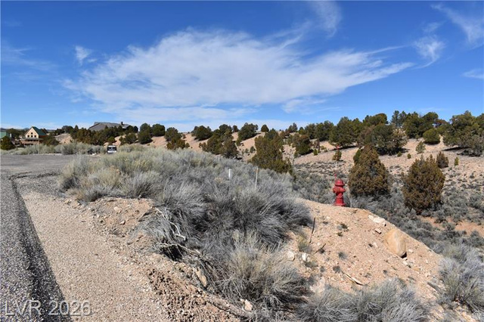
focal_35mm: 27
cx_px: 242
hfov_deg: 67.4
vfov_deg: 47.9
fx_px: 363
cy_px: 161
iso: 100
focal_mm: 18
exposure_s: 1/320
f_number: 9
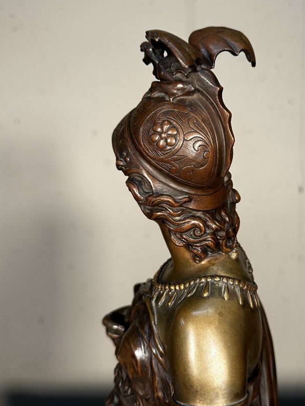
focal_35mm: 36
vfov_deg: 51.3
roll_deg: -0.9
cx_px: 194
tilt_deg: -5.8
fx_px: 423
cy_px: 185
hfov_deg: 39.4
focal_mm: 6.86
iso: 125
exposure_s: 1/100
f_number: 1.78
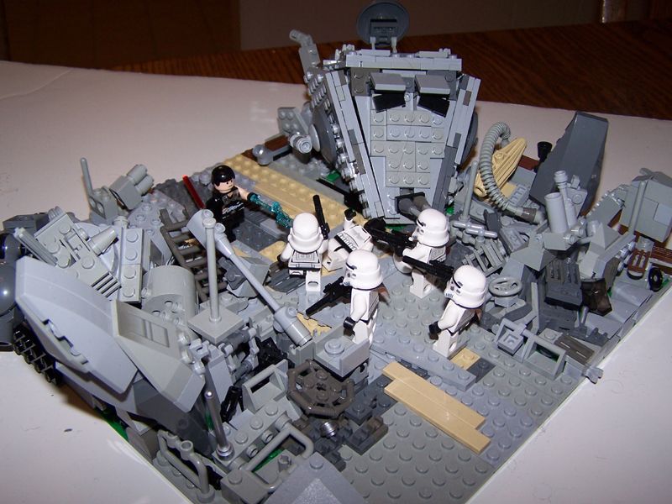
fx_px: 738
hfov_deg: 49.0
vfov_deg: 37.7
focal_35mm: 38
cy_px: 252
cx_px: 336
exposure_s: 1/60
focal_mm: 6.3
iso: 80
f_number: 2.8
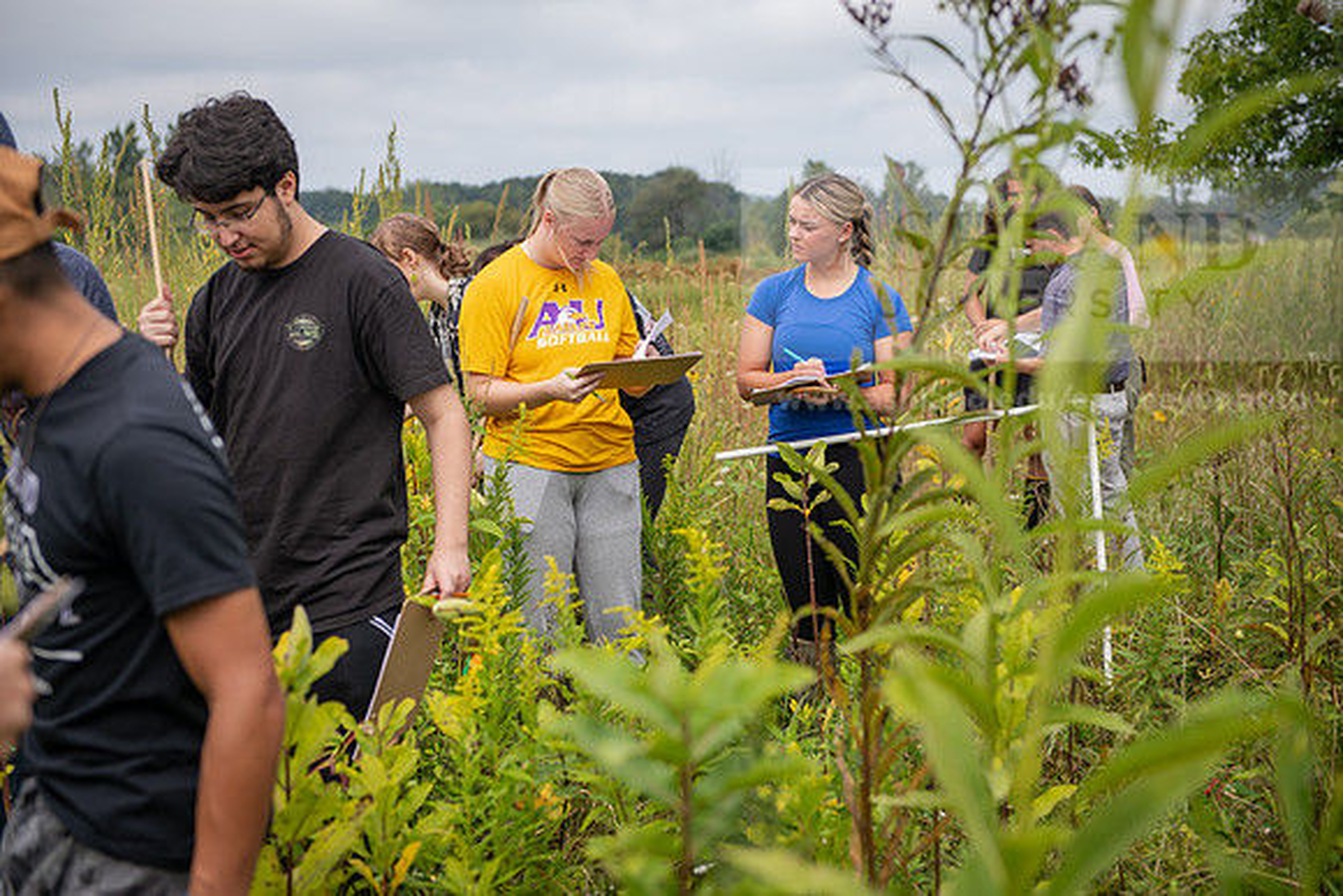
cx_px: 672
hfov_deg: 34.5
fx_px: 2164
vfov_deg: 23.4
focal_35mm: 58
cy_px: 448
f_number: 3.5
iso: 100
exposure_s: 1/500
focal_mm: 58
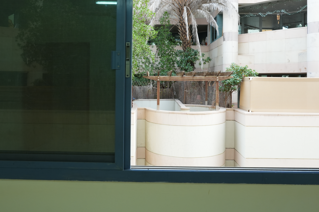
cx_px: 145
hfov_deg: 57.1
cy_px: 77
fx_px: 292
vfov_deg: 39.7
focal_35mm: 33
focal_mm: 20
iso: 640
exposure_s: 1/45
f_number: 9.5
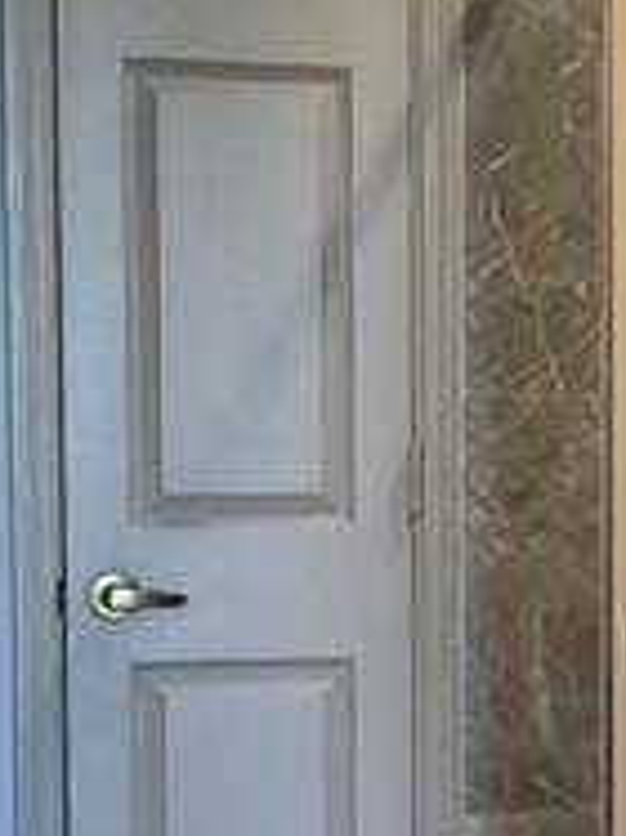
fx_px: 2873
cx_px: 760
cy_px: 639
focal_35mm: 119
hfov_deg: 12.1
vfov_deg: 16.5
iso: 125
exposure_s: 1/60
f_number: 1.8
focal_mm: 3
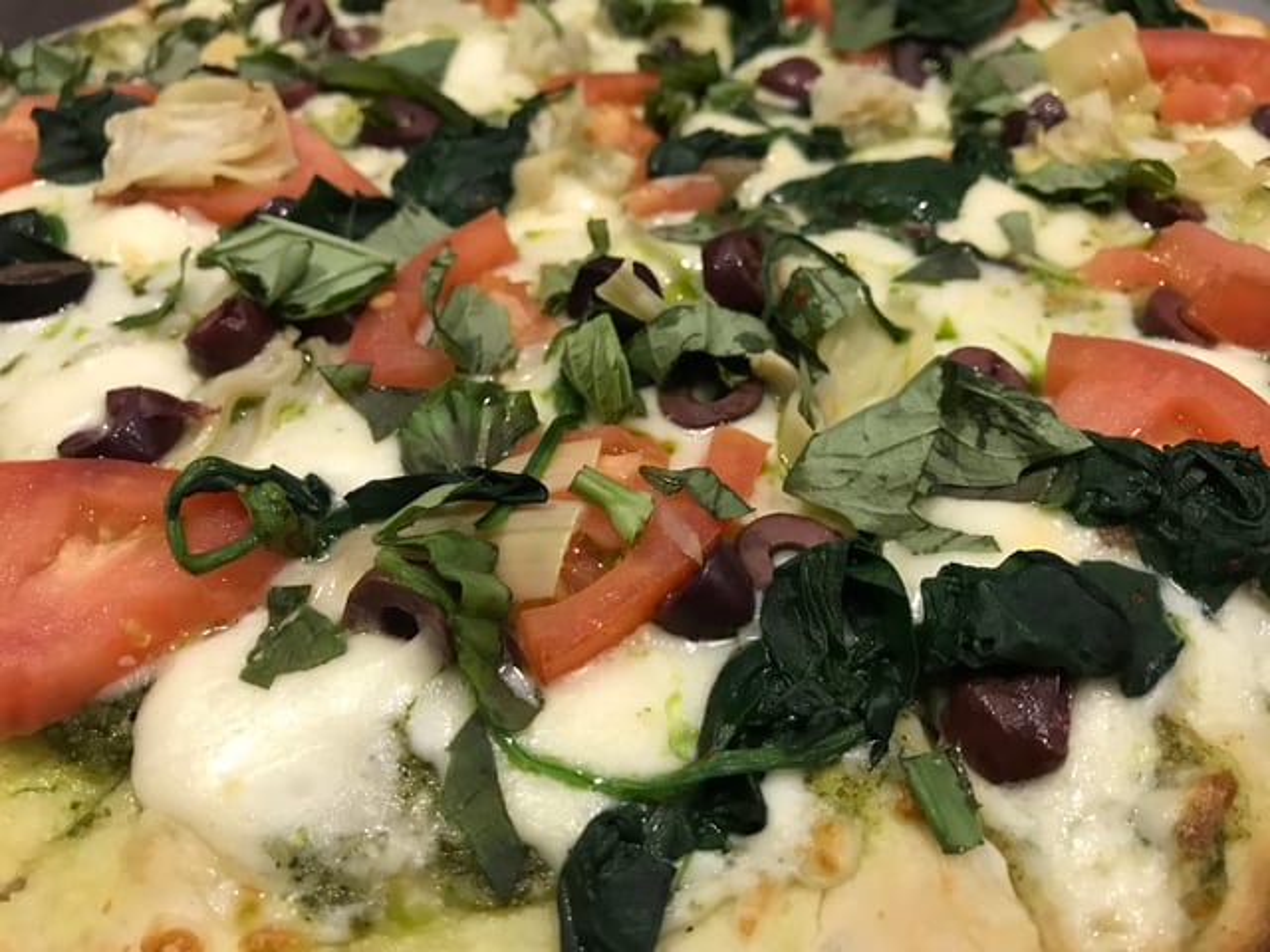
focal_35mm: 28
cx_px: 635
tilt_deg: -44.7
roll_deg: -1.4
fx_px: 1027
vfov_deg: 49.7
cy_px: 476
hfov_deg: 63.4
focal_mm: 3.99
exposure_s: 1/13
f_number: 1.8
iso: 100
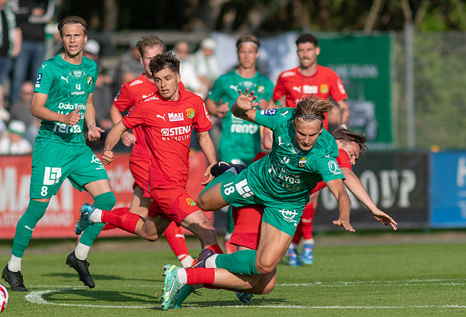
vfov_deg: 1.8
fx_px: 9939
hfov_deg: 2.7
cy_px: 199
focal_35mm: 763
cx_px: 298
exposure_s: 1/1600
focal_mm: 300
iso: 100
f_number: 3.2
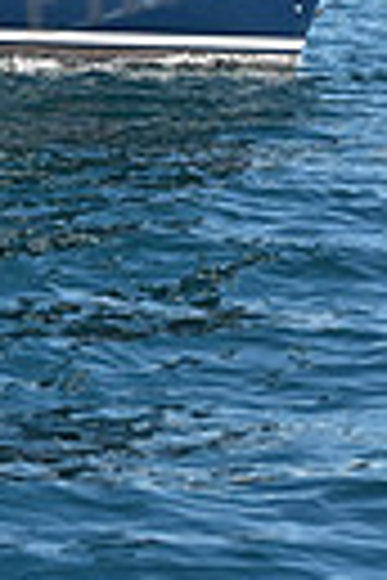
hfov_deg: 4.3
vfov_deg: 6.3
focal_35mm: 314
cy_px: -701
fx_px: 5063
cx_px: -218
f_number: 7.1
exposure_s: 1/1000
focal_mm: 70
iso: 320
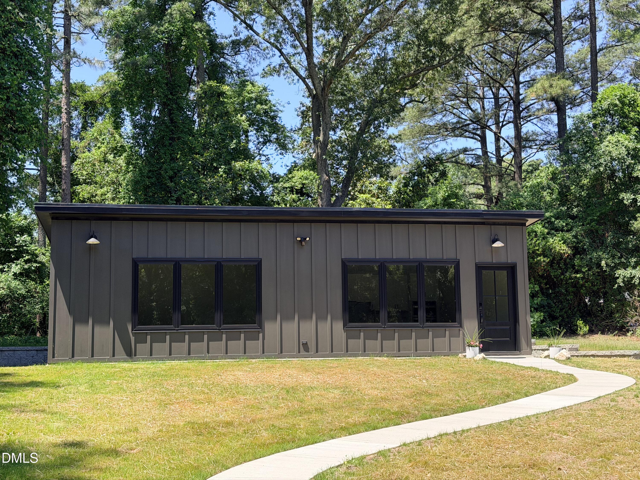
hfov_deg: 39.7
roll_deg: +1.3
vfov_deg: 30.3
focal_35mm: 48
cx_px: 320
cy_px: 240
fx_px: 887
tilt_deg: +5.9
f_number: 1.78
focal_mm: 6.76
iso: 100
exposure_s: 1/1575
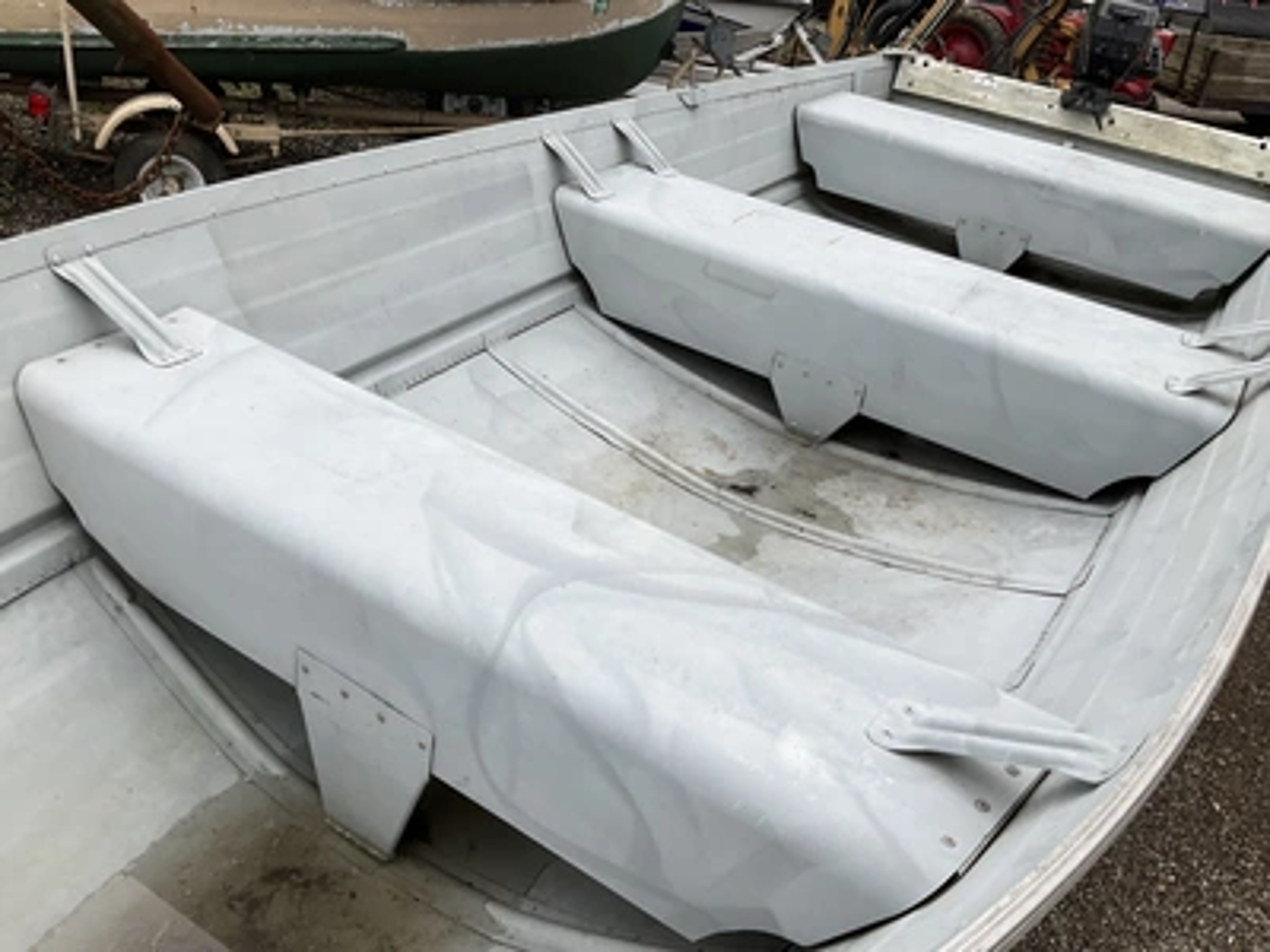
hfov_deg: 61.7
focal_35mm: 29
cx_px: 635
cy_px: 476
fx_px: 1064
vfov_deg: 48.2
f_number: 1.8
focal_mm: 3
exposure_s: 1/333
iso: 25
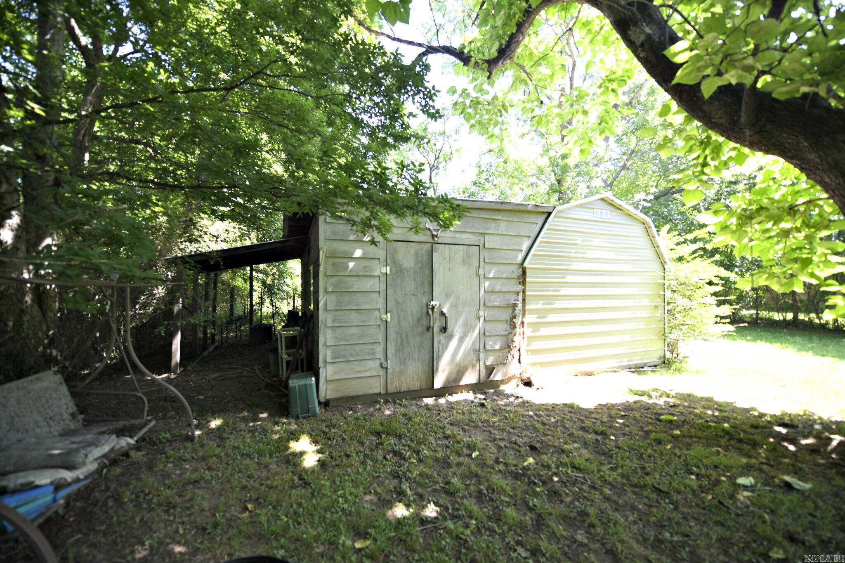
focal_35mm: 14
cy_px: 282
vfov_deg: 81.2
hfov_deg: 104.3
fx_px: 329
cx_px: 422
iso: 64
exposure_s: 1/50
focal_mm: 14
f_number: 2.8
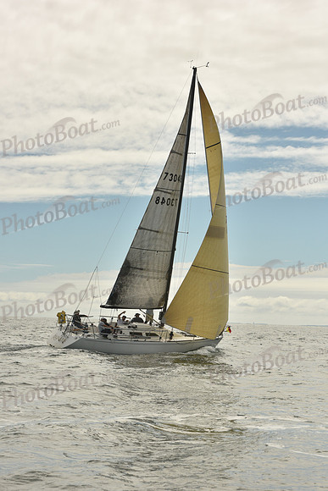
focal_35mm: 85
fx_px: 1161
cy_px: 246
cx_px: 164
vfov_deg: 23.9
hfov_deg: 16.1
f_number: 10
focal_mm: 85
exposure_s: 1/1600
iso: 320
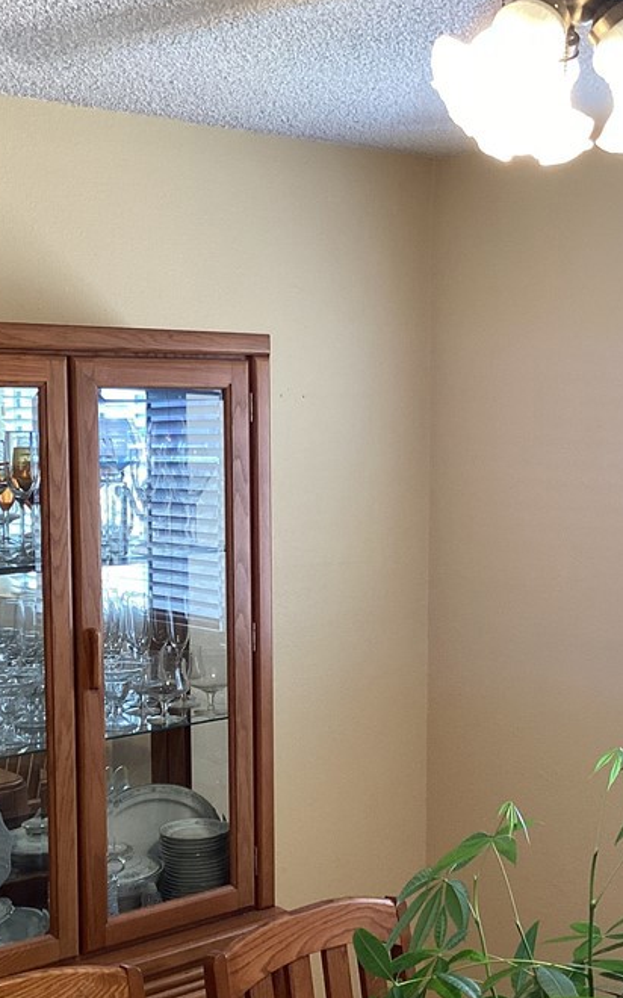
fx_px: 1387
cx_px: 292
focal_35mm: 51
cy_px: 566
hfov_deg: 25.3
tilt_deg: -5.0
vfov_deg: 39.5
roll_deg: +1.2
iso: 64
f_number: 2.4
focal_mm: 3.3
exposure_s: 1/60
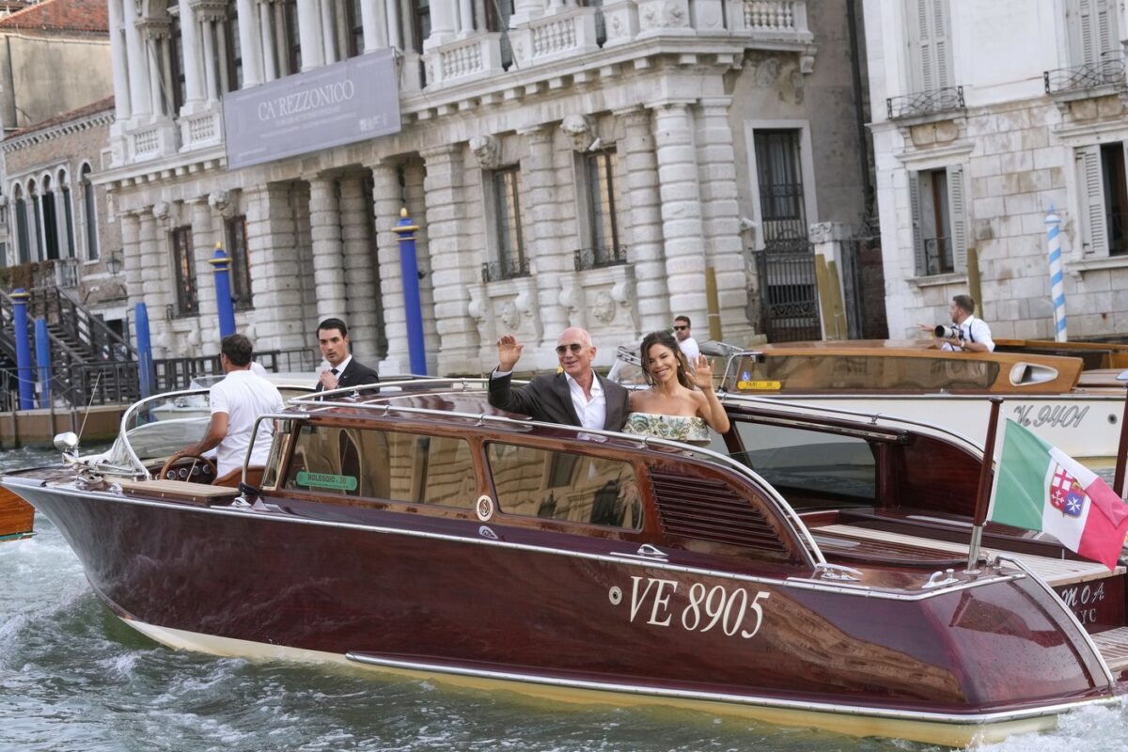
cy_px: 376
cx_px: 564
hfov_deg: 28.8
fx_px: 2193
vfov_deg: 19.5
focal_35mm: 70
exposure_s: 1/1000
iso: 2000
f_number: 5.6
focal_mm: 70
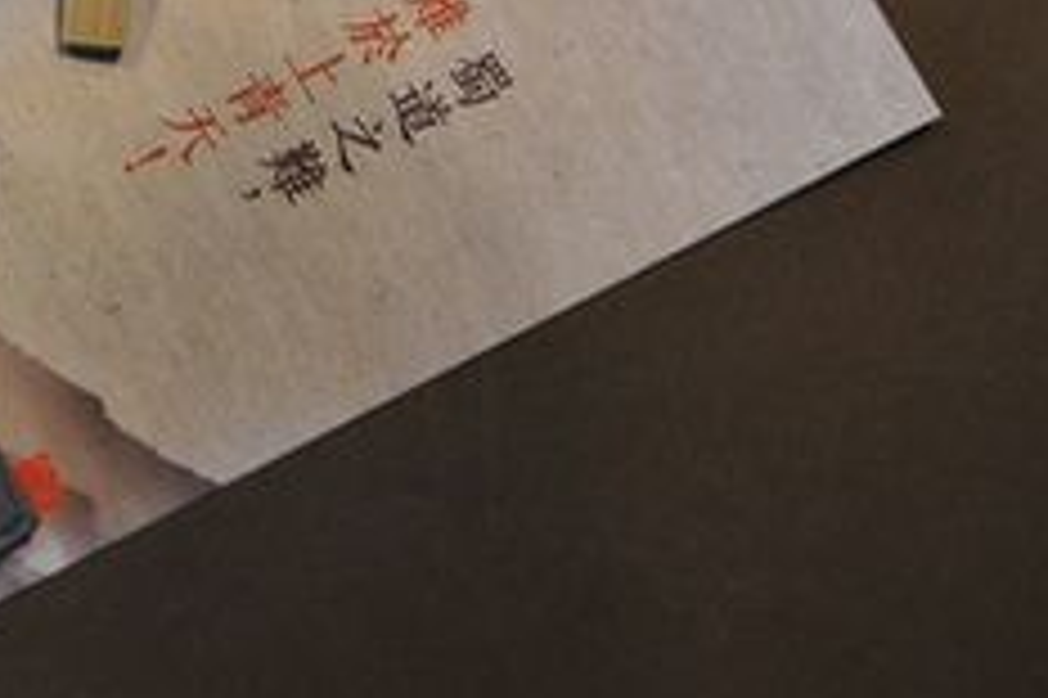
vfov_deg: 12.2
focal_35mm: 107
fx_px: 3099
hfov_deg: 18.2
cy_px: -369
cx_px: -202
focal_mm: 23
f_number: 2.8
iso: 320
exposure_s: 1/100
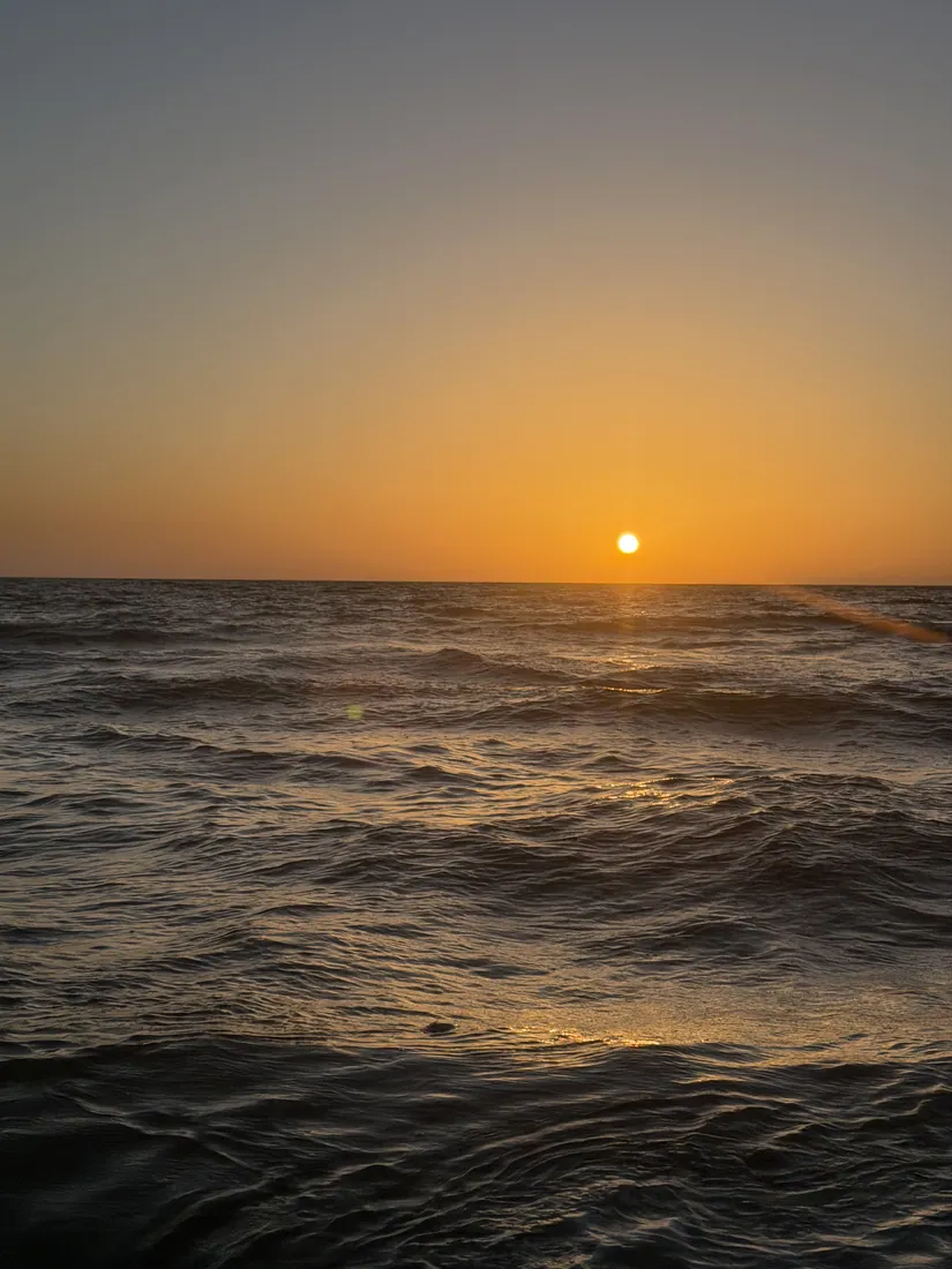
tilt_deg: -0.6
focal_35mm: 48
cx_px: 476
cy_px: 634
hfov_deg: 30.3
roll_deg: -0.7
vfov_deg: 39.7
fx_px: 1760
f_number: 1.78
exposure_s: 1/4329
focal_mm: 6.76
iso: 64
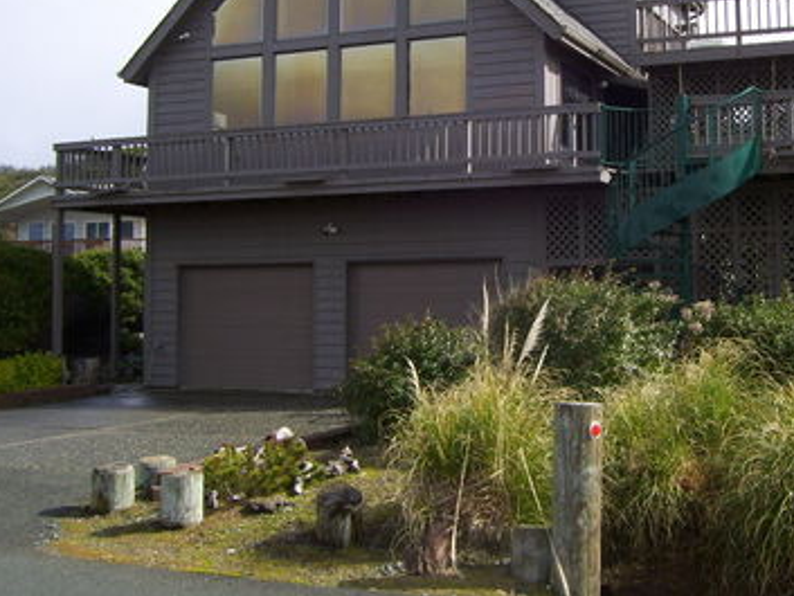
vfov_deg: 28.3
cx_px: 515
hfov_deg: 37.2
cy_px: 177
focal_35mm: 51
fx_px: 1170
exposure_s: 1/320
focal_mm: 6
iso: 80
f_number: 4.8
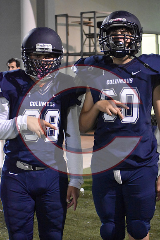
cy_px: 120
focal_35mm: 105
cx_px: 80
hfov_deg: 13.0
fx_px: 700
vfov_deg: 19.5
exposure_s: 1/125
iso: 10000
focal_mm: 70
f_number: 4.5
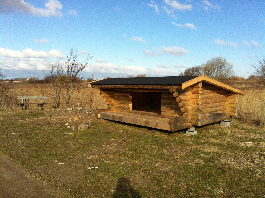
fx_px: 268
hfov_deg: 52.7
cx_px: 132
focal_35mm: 35
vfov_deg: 40.6
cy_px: 99
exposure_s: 1/1508
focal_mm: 3.85
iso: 80
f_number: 2.8
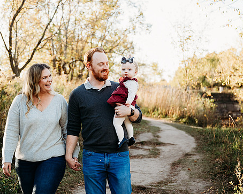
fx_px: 431
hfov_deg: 31.4
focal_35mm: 60
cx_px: 102
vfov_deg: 25.4
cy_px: 103
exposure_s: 1/800
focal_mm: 50
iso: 640
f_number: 2.8
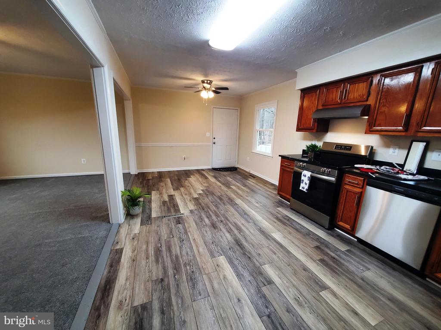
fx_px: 166
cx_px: 220
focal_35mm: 13
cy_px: 165
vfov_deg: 89.9
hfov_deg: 106.2
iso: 200
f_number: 2.2
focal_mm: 1.8
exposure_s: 1/60
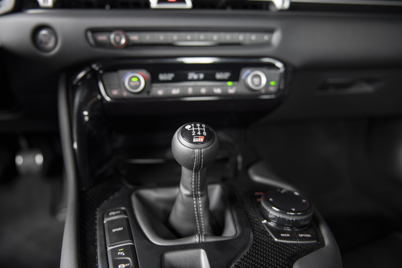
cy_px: 134
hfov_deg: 60.3
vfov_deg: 42.3
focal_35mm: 31
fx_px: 346
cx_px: 201
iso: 1000
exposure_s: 1/60
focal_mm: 31
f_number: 2.8
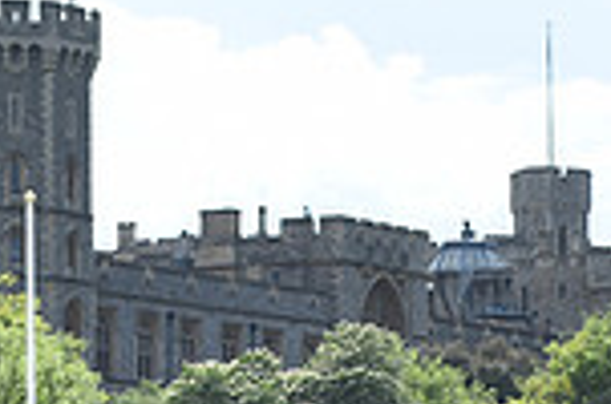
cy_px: 659
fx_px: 6199
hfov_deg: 5.6
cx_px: 1064
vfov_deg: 3.7
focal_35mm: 366
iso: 200
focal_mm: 95
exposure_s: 1/1250
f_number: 4.5
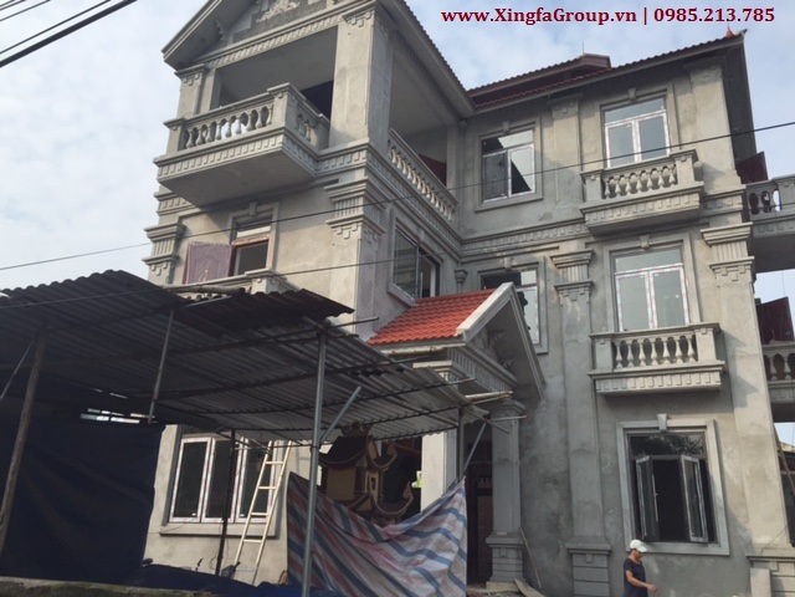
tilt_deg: +19.9
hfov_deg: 61.7
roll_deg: -3.7
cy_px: 298
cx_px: 398
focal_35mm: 29
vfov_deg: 48.2
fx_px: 666
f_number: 2.2
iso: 32
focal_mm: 4.15
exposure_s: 1/1412
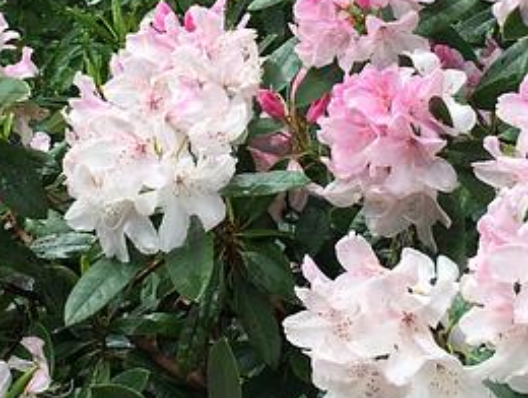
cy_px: -11
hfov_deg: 24.1
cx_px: 232
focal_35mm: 81
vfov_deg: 17.8
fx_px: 1238
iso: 25
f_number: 2.2
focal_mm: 4.15
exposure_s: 1/152
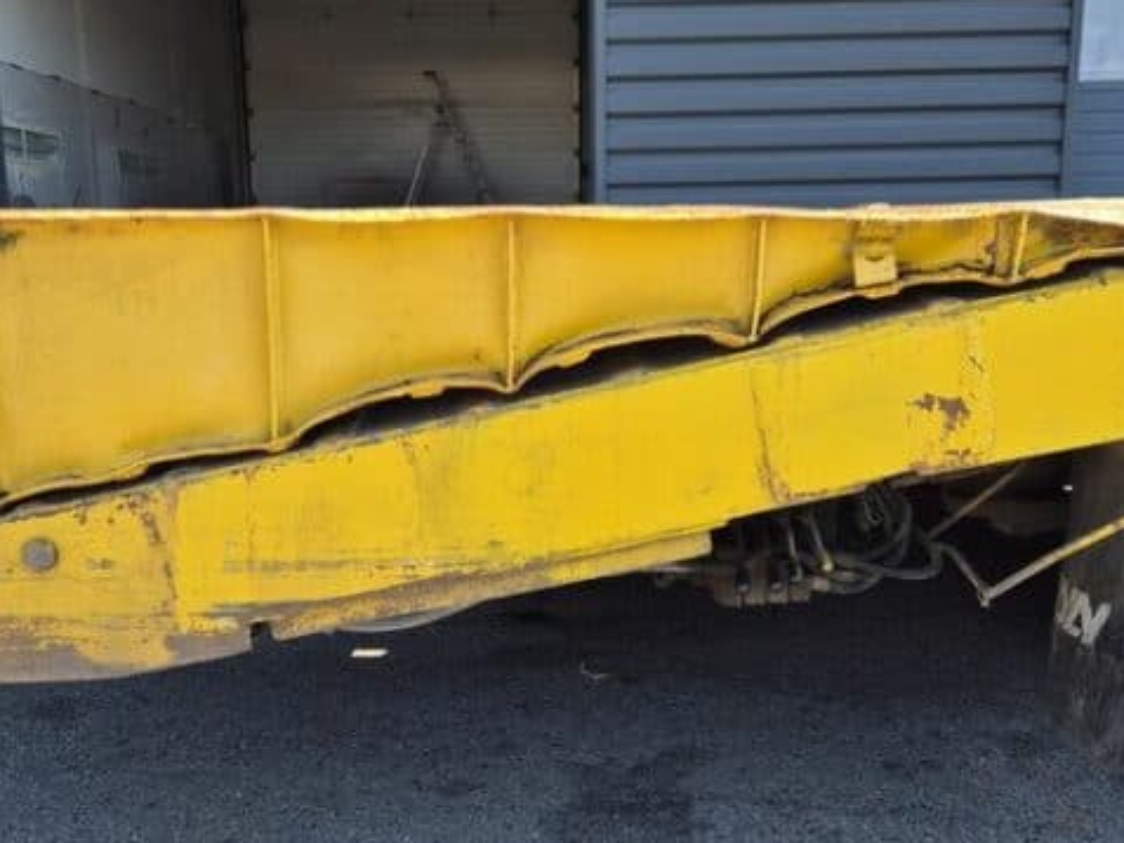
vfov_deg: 38.6
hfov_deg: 50.1
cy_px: 466
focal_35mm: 37
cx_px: 525
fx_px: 1202
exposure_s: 1/417
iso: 25
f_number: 1.8
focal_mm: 5.4
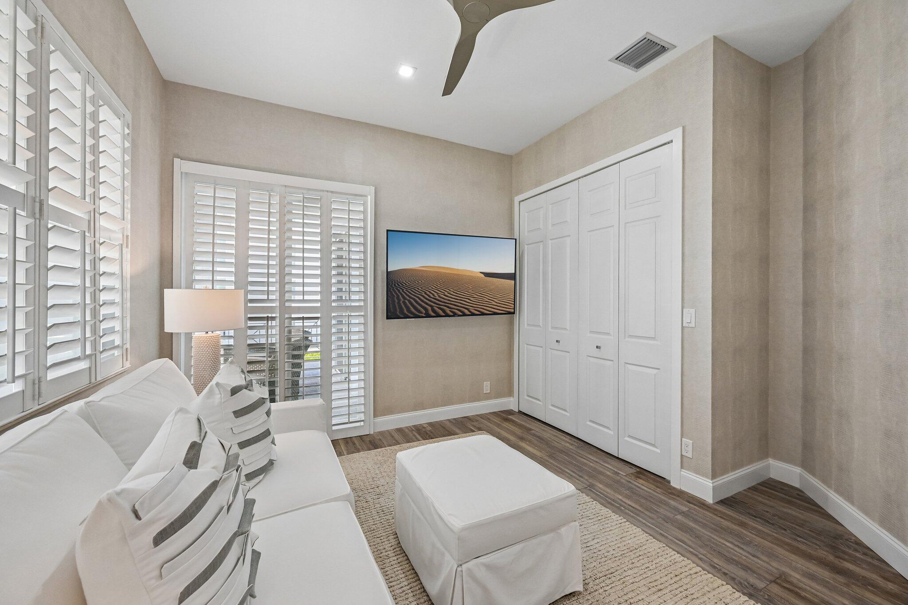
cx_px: 454
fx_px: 353
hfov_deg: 104.3
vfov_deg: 81.2
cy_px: 302
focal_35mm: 14
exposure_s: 1/125
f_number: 8
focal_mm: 14
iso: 2500
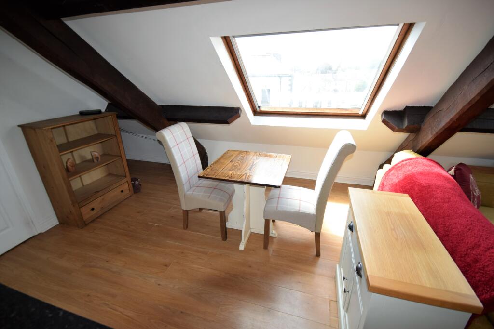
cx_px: 247
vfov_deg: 77.3
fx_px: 206
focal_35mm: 15
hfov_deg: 100.4
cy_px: 164
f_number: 5.6
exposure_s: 1/125
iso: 450
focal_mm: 10
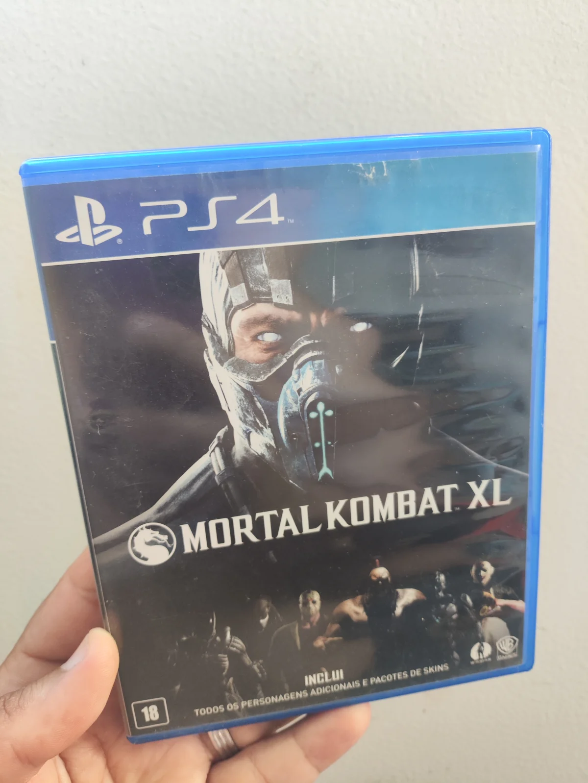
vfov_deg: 71.6
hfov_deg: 56.9
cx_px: 294
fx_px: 543
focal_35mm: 24
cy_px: 392
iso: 261
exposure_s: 1/40
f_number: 1.8
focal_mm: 4.68
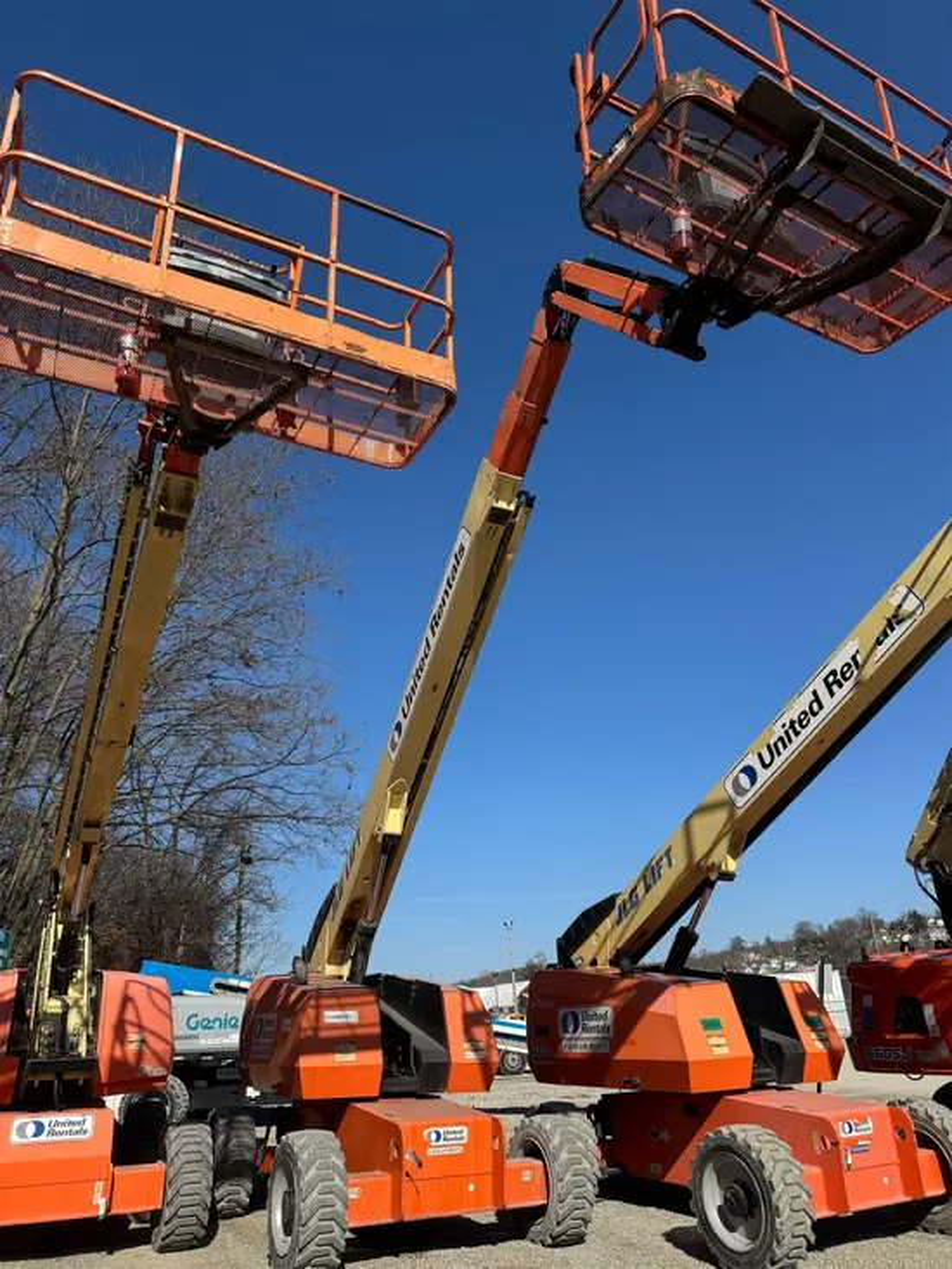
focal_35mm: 24
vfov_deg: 71.6
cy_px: 634
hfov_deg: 56.8
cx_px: 476
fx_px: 880
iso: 80
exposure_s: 1/4950
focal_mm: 6.76
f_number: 1.78
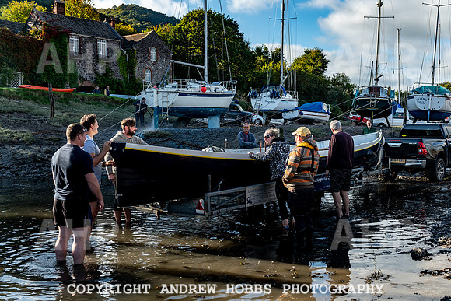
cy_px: 171
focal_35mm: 44
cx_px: 256
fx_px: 550
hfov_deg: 44.5
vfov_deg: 30.6
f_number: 5.6
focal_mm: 38
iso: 90
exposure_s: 1/400
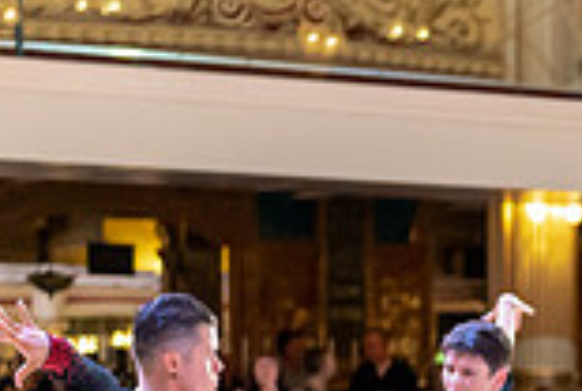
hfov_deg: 11.7
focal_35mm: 166
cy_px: 662
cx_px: 929
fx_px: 2689
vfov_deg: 8.1
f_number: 2.2
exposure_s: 1/500
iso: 4000
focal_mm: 41
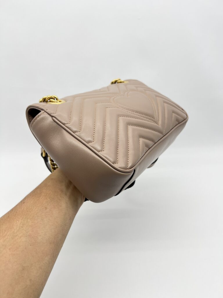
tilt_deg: -29.5
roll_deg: +0.0
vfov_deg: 67.3
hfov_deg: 53.1
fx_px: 223
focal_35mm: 26
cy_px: 149
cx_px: 112
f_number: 1.5
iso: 32
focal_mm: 5.7
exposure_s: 1/111
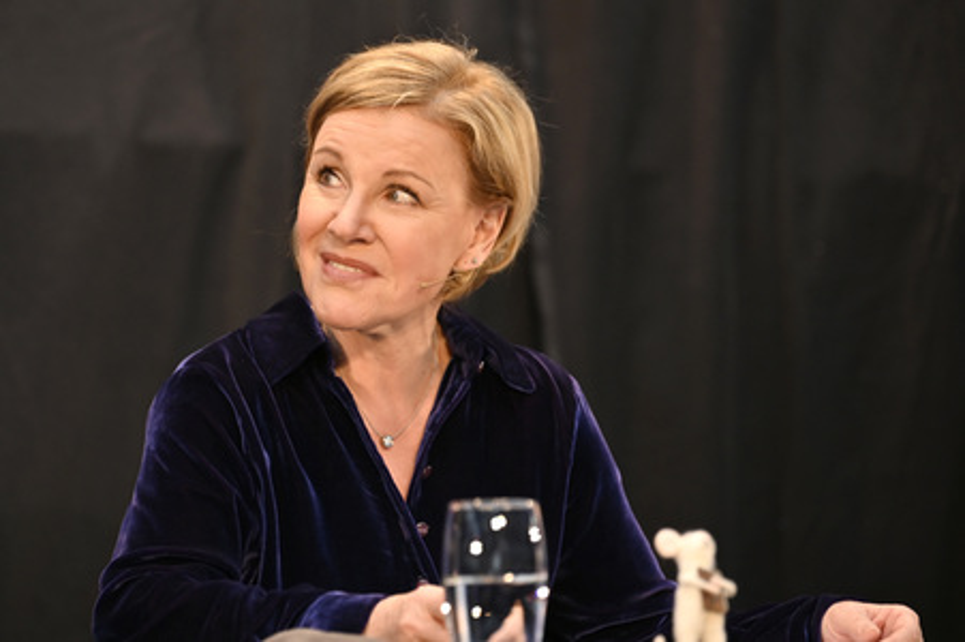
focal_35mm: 135
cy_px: 321
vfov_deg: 10.1
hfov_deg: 15.2
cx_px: 482
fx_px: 3616
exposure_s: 1/400
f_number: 2.8
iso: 800
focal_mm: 135
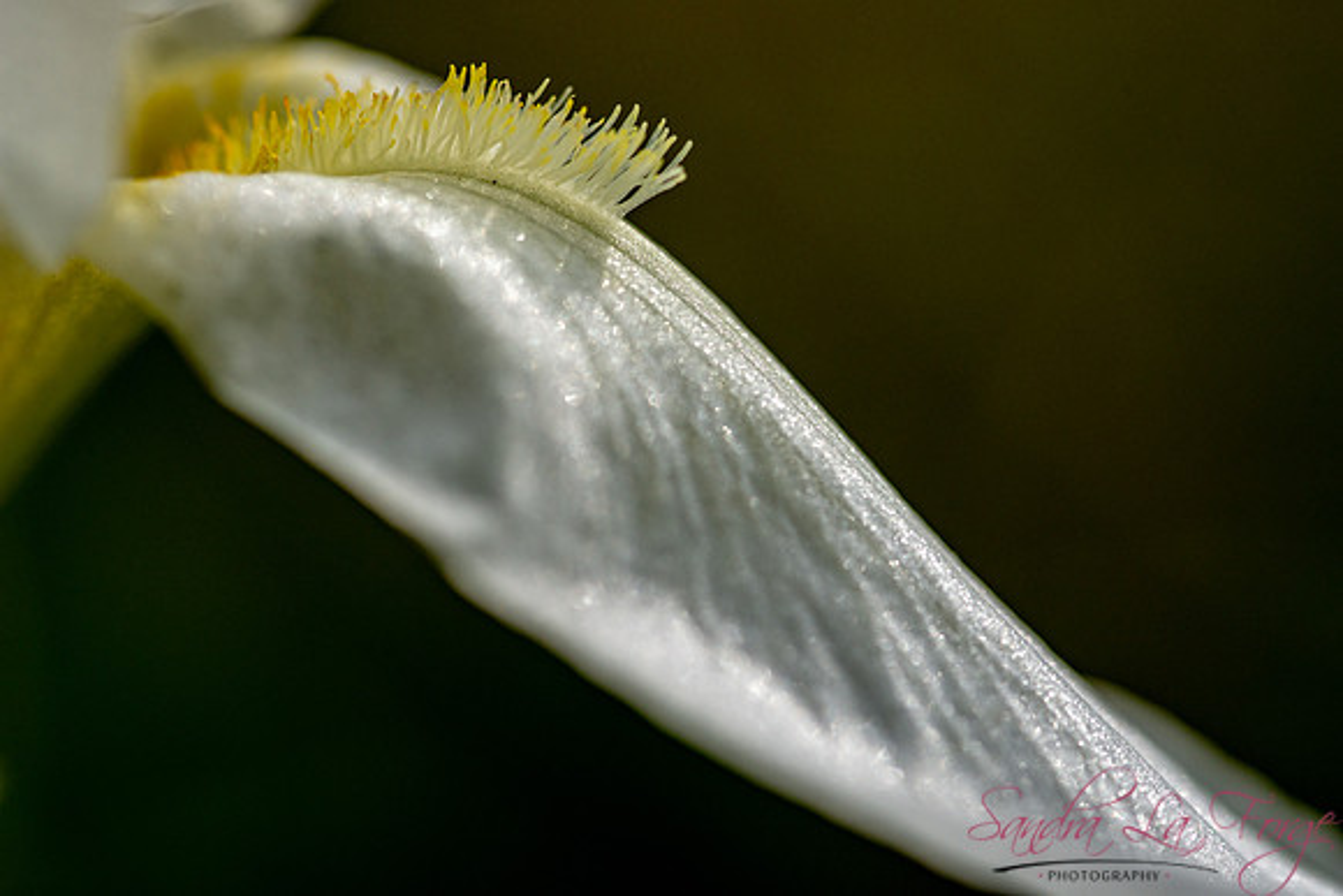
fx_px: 3918
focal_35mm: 105
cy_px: 448
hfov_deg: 19.5
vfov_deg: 13.0
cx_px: 672
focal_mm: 105
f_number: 6.3
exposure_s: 1/2500
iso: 400
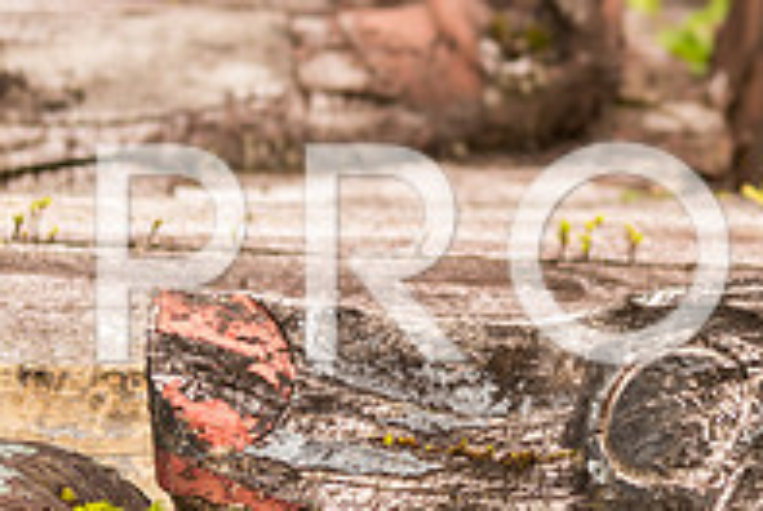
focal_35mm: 309
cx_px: 651
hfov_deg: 6.6
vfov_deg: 4.5
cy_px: 254
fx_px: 6559
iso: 200
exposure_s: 1/500
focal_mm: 105
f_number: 2.8
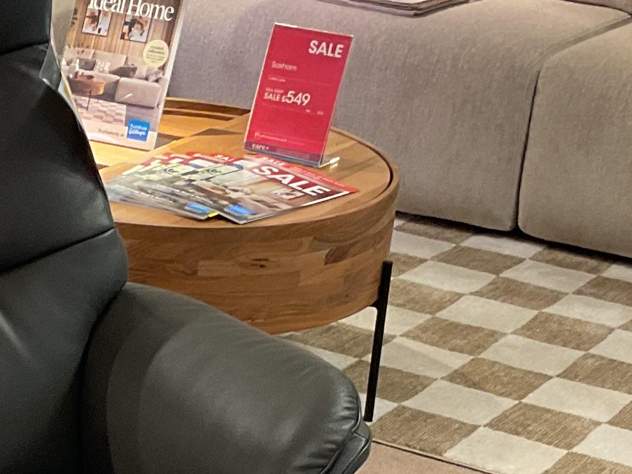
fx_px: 2045
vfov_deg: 12.8
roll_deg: -3.9
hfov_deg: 17.3
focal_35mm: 112
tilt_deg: -27.6
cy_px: 591
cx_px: 68
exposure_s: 1/60
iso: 100
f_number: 1.8
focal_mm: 3
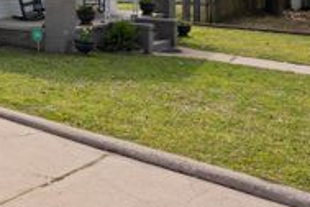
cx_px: -43
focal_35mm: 54
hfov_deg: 32.1
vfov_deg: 23.7
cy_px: -21
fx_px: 461
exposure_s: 1/800
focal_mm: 20.2
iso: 200
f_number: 8
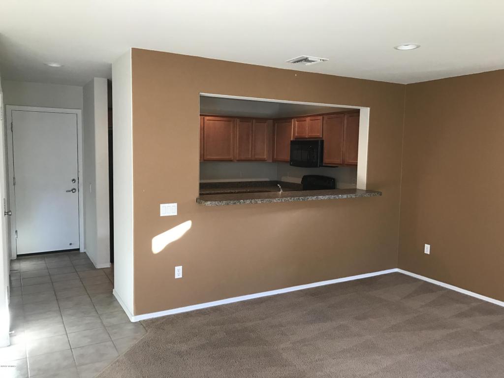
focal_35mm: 28
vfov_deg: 49.7
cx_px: 252
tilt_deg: -4.2
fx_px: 408
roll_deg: -1.1
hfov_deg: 63.4
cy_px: 189
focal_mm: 3.99
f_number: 1.8
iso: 40
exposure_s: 1/30
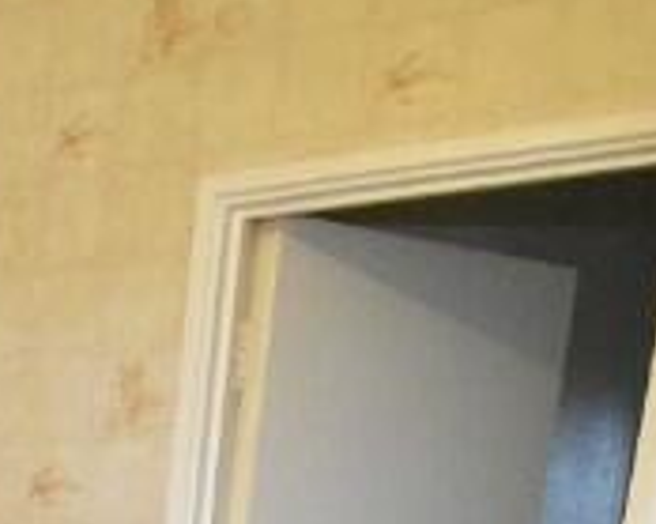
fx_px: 1611
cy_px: 1061
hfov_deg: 19.7
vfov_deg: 14.9
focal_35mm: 83
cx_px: -358
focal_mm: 10
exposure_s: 1/125
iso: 3600
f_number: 4.5
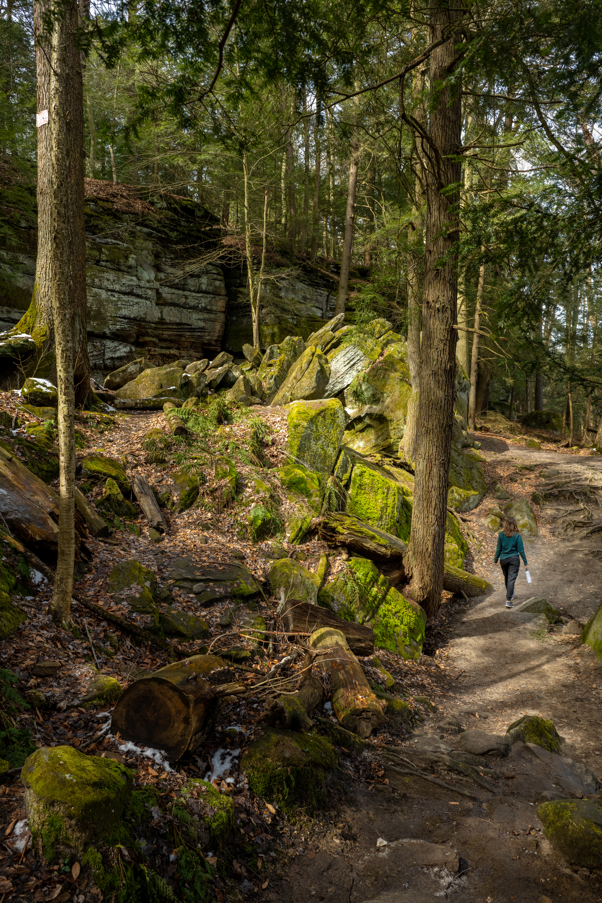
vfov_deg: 73.7
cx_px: 301
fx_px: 602
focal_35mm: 24
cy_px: 452
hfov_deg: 53.1
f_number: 8
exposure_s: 1/80
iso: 400
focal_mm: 24
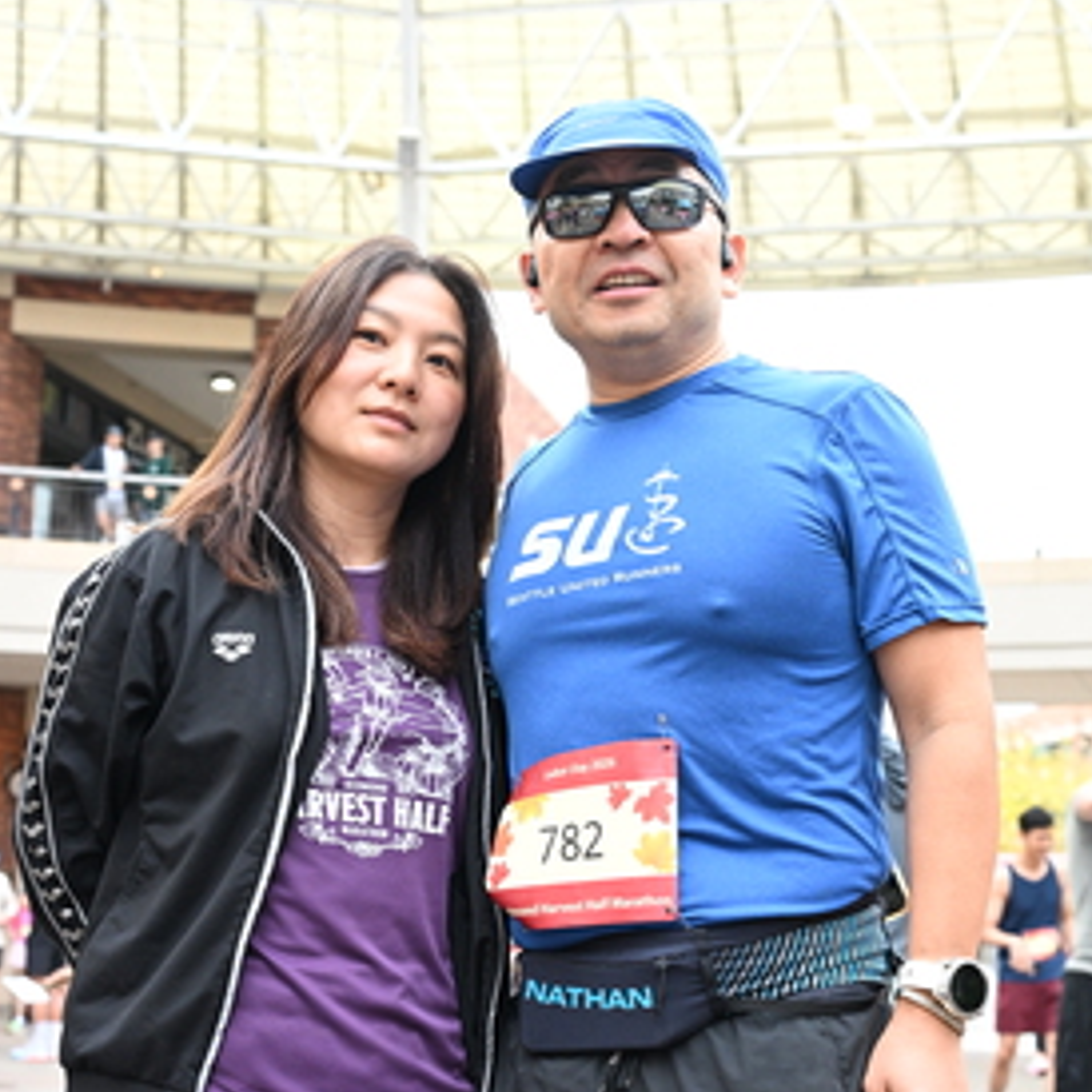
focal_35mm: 59
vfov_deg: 29.0
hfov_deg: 29.1
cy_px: 674
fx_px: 2100
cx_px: 608
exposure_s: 1/160
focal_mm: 34.5
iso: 2000
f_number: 4
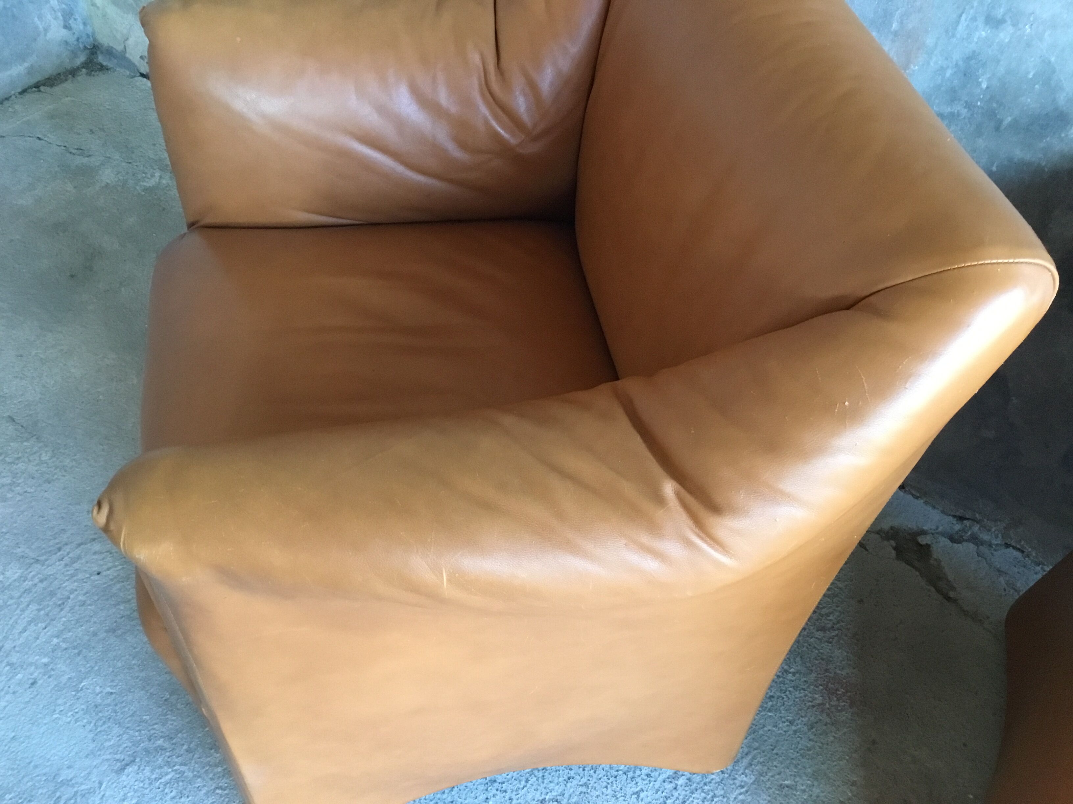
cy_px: 402
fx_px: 961
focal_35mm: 31
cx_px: 536
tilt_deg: -46.7
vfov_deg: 45.4
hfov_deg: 58.4
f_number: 2.4
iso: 250
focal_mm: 3.3
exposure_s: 1/33
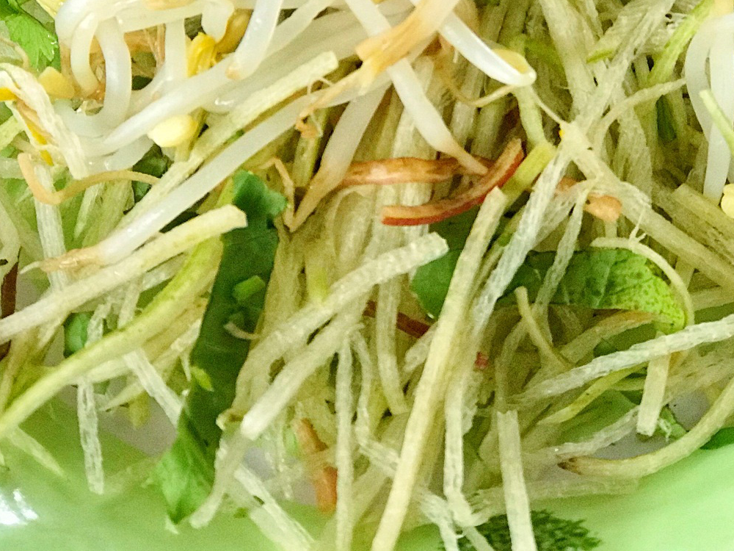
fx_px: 2417
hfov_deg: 17.3
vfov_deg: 12.9
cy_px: 54
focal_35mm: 114
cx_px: 371
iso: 100
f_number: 2.8
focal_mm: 6.6
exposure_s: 1/50
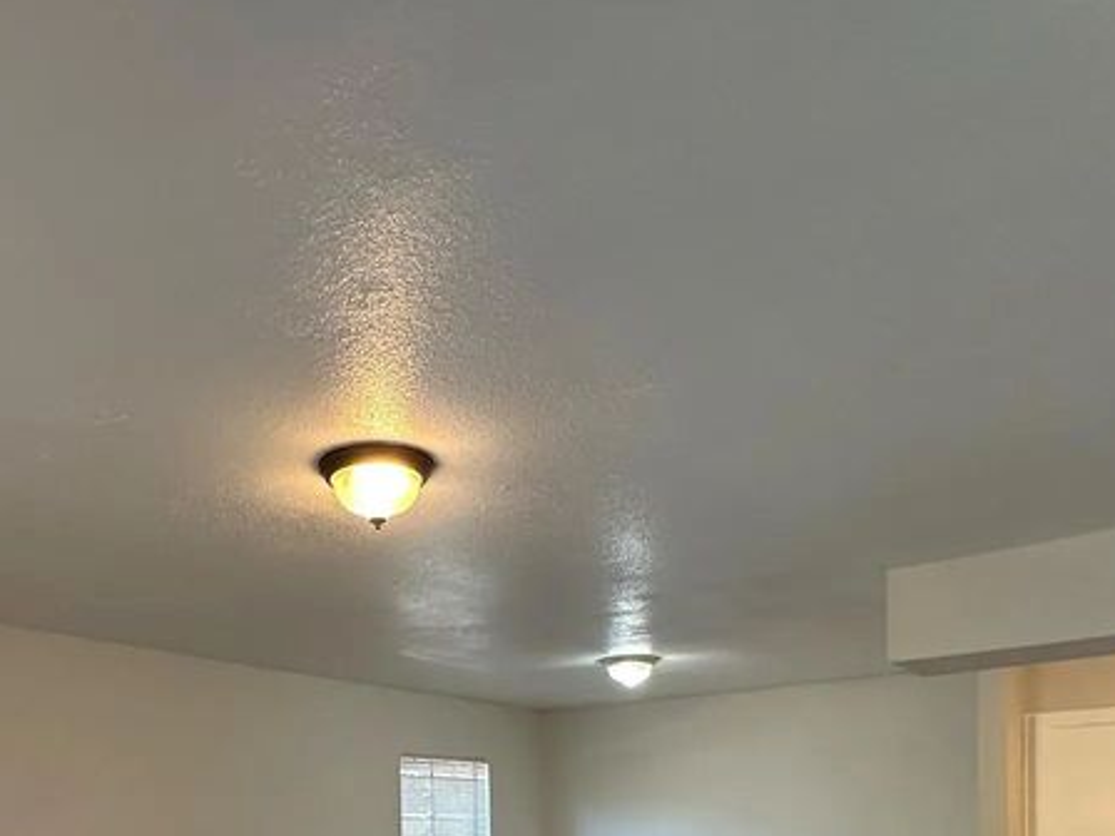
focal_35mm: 32
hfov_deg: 56.3
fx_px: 1031
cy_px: 856
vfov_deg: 38.6
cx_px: 433
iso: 200
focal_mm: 2.22
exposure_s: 1/120
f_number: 2.2
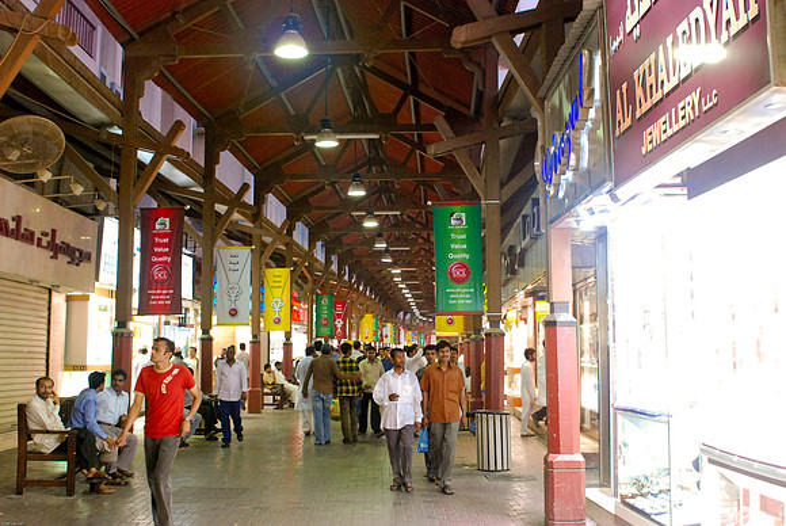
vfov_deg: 37.0
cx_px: 393
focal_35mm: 36
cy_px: 263
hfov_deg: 53.1
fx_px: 787
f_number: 4
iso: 1600
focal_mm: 24
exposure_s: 1/60
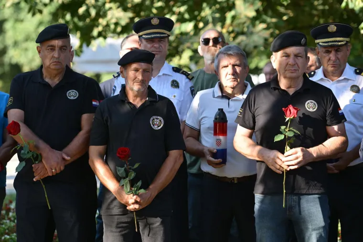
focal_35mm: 135
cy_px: 121
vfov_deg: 10.2
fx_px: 1361
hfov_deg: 15.2
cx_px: 182
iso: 250
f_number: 5
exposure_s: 1/500
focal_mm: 135
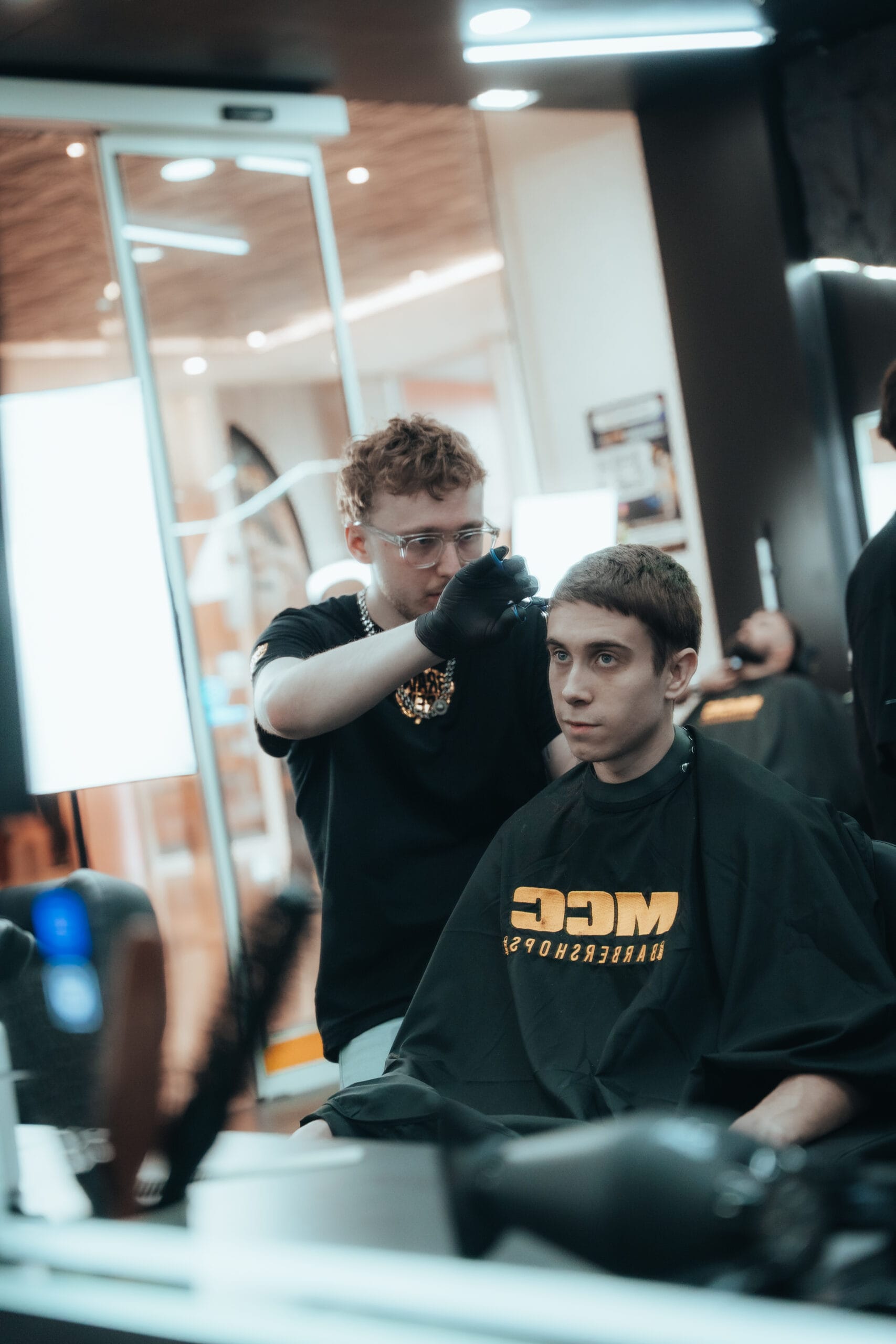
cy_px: 672
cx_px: 448
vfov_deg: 30.4
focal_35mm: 66
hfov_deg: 20.5
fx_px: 2475
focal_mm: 66.3
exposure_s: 1/400
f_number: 2.8
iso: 2500
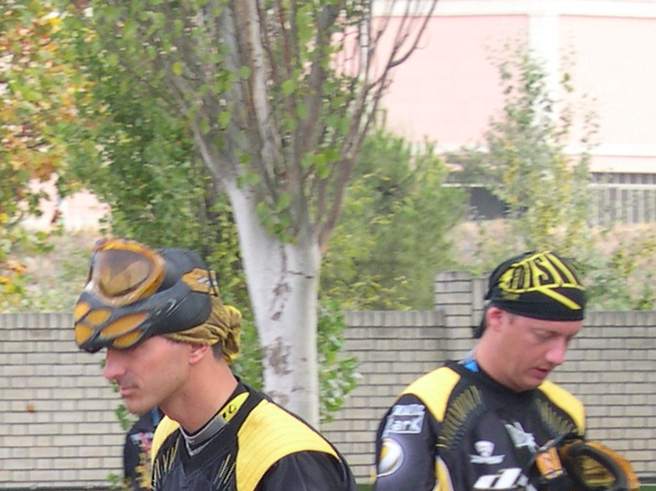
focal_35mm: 213
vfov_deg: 6.9
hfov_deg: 9.2
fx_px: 4036
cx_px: 23
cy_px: 677
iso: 100
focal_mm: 14.2
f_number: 3.7
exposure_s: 1/57.3
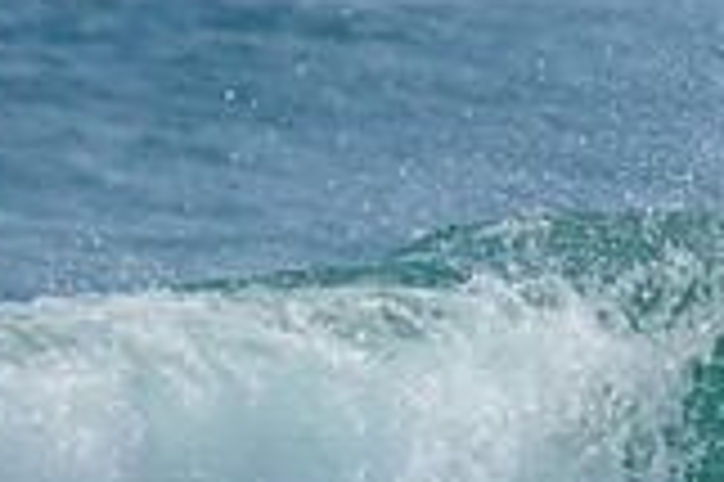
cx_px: 1717
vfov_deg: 0.4
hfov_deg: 0.7
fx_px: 63425
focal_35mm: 3157
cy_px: 511
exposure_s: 1/2000
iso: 640
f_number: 11
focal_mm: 640
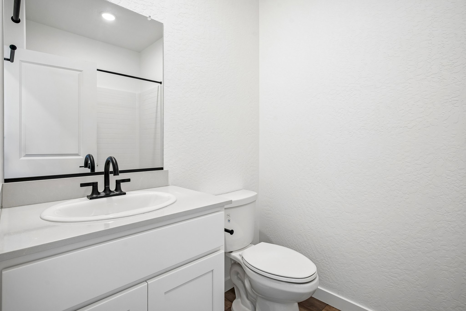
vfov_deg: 70.4
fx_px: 220
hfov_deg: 93.3
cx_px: 233
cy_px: 156
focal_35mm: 17
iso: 400
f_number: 8
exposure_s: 1/25
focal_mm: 17
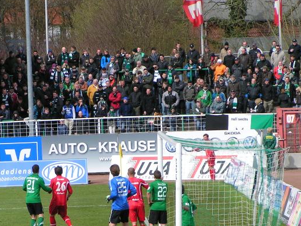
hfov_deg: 7.8
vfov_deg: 5.9
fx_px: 2199
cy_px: 147
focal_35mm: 253
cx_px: 99
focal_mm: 25.1
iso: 50
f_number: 5.6
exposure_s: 1/320
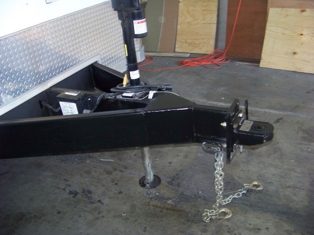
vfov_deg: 39.7
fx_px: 327
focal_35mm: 36
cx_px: 157
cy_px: 118
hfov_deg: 51.4
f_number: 2.8
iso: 200
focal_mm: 5.85
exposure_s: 1/30
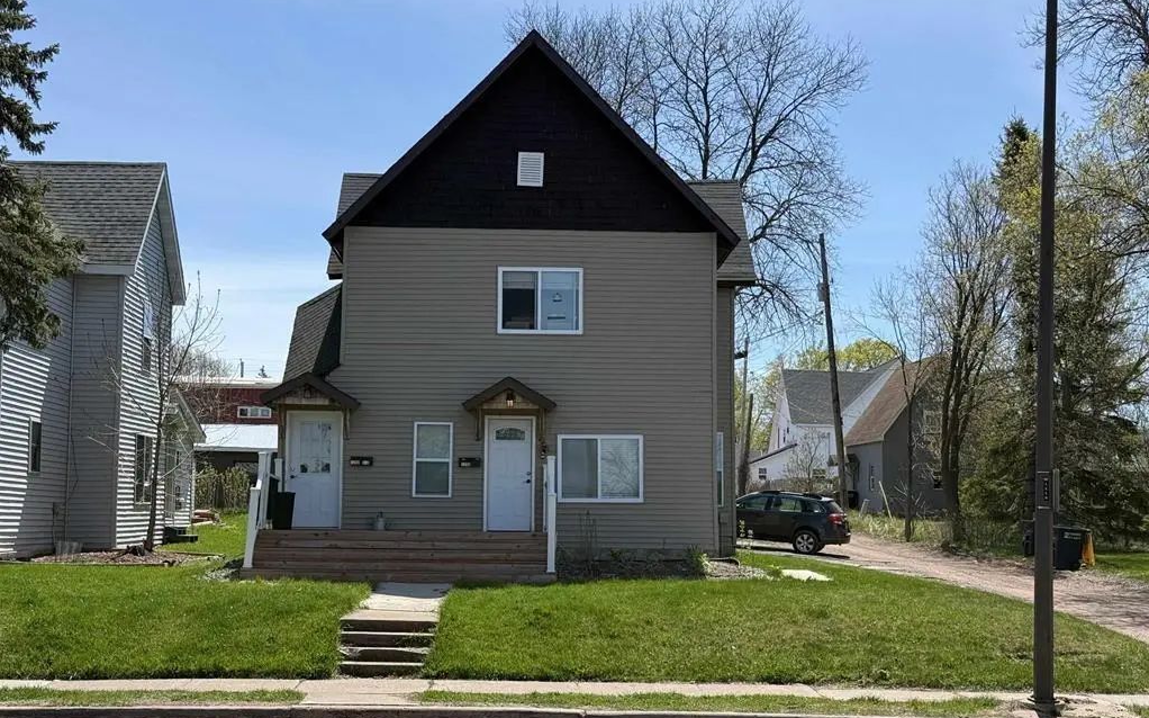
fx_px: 1596
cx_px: 574
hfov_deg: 39.6
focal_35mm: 51
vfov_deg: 25.3
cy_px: 373
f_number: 1.78
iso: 64
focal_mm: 6.76
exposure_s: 1/4329
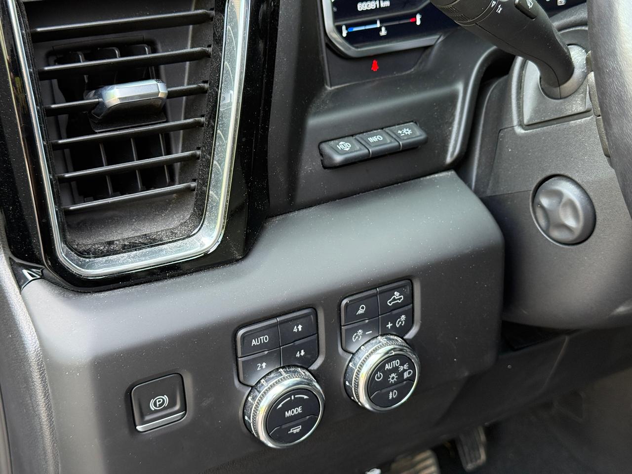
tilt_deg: -24.5
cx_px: 316
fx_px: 876
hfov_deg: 39.7
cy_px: 237
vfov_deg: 30.3
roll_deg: +0.9
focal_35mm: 48
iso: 200
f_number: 1.78
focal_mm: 6.76
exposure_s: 1/78
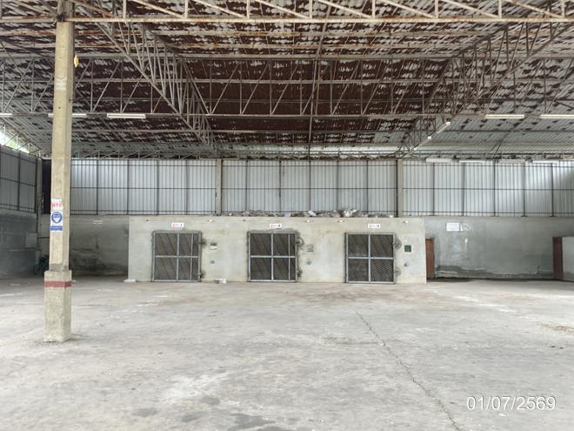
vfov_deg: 48.2
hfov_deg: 61.7
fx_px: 481
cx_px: 287
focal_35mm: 29
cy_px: 216
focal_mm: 3
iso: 40
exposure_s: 1/120
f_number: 1.8
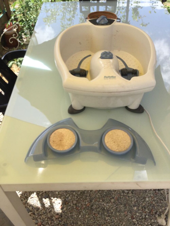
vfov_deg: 58.3
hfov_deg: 45.4
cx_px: 85
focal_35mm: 31
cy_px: 113
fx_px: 203
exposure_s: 1/547
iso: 25
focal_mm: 3.3
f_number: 2.4
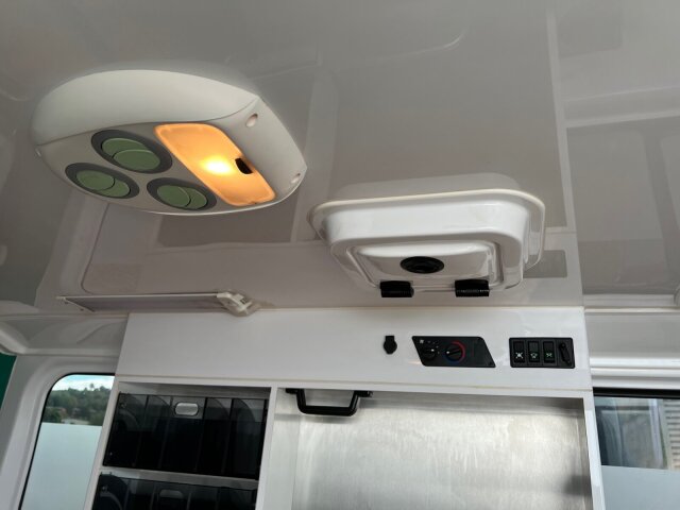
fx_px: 511
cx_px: 340
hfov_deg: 67.3
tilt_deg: +22.1
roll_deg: -2.6
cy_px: 255
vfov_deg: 53.1
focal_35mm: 26
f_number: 1.5
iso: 40
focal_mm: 5.7
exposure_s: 1/121
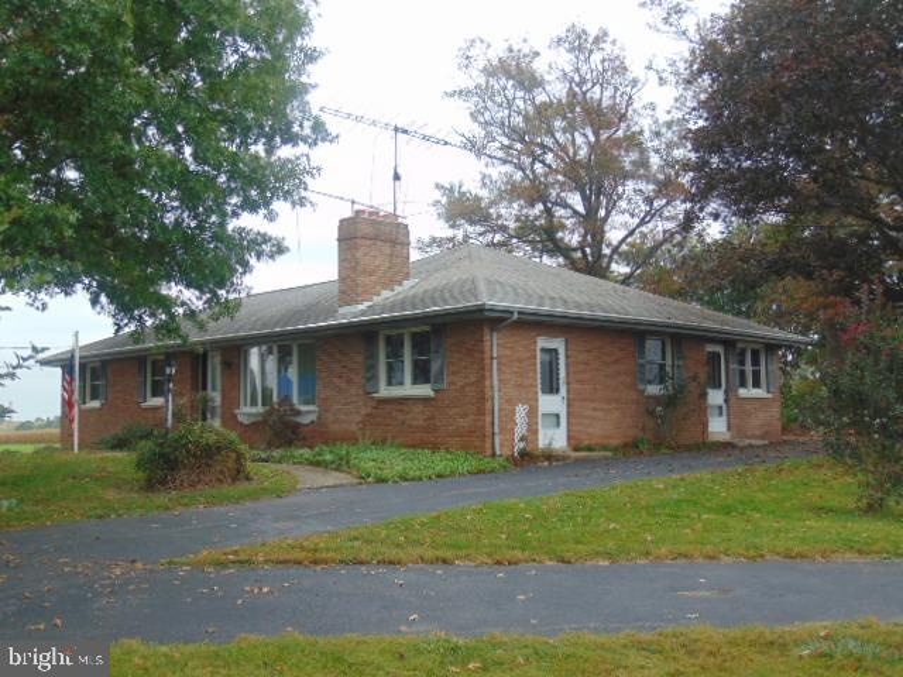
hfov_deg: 47.9
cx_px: 452
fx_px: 1017
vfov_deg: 36.8
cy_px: 338
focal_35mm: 39
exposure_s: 1/320
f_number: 3.3
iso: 80
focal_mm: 6.9
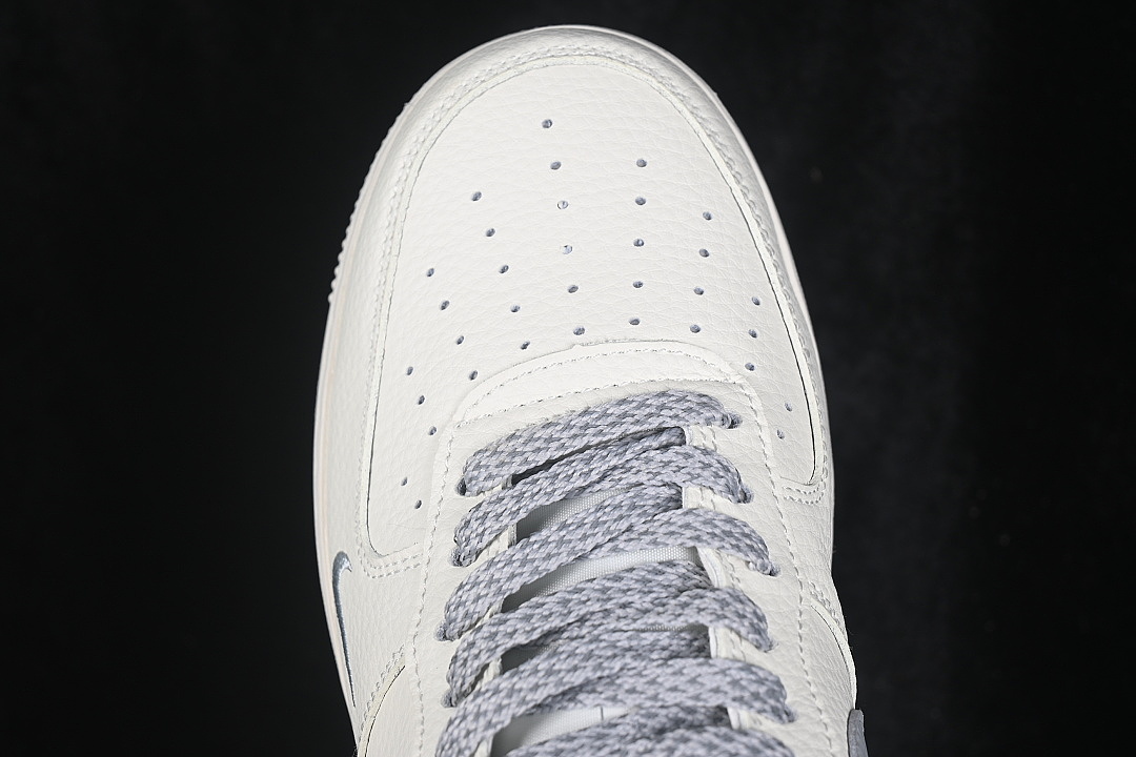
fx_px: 2366
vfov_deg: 18.2
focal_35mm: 75
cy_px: 378
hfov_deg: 27.0
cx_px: 568
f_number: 7.1
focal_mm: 50
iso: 160
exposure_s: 1/80
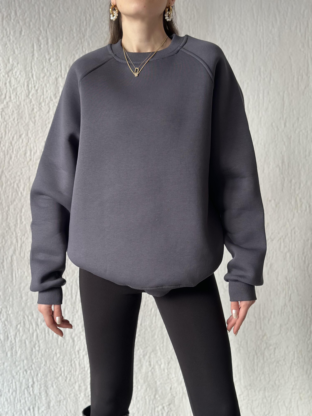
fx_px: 577
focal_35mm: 48
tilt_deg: -1.2
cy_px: 208
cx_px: 156
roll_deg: +0.0
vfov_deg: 39.7
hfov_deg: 30.3
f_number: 1.78
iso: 125
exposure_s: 1/61
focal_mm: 6.86
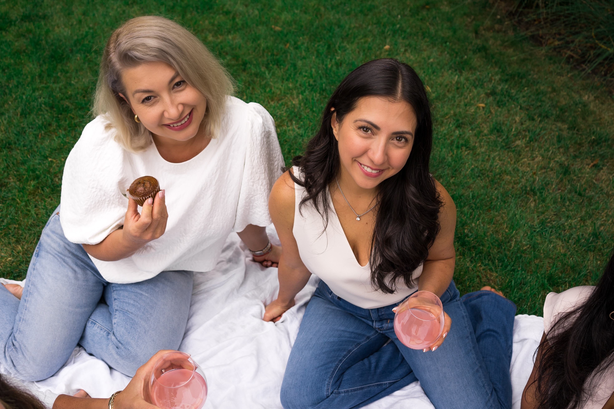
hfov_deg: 53.1
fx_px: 614
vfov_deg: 36.9
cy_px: 204
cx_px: 307
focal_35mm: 36
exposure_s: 1/320
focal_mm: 24
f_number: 4
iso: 200
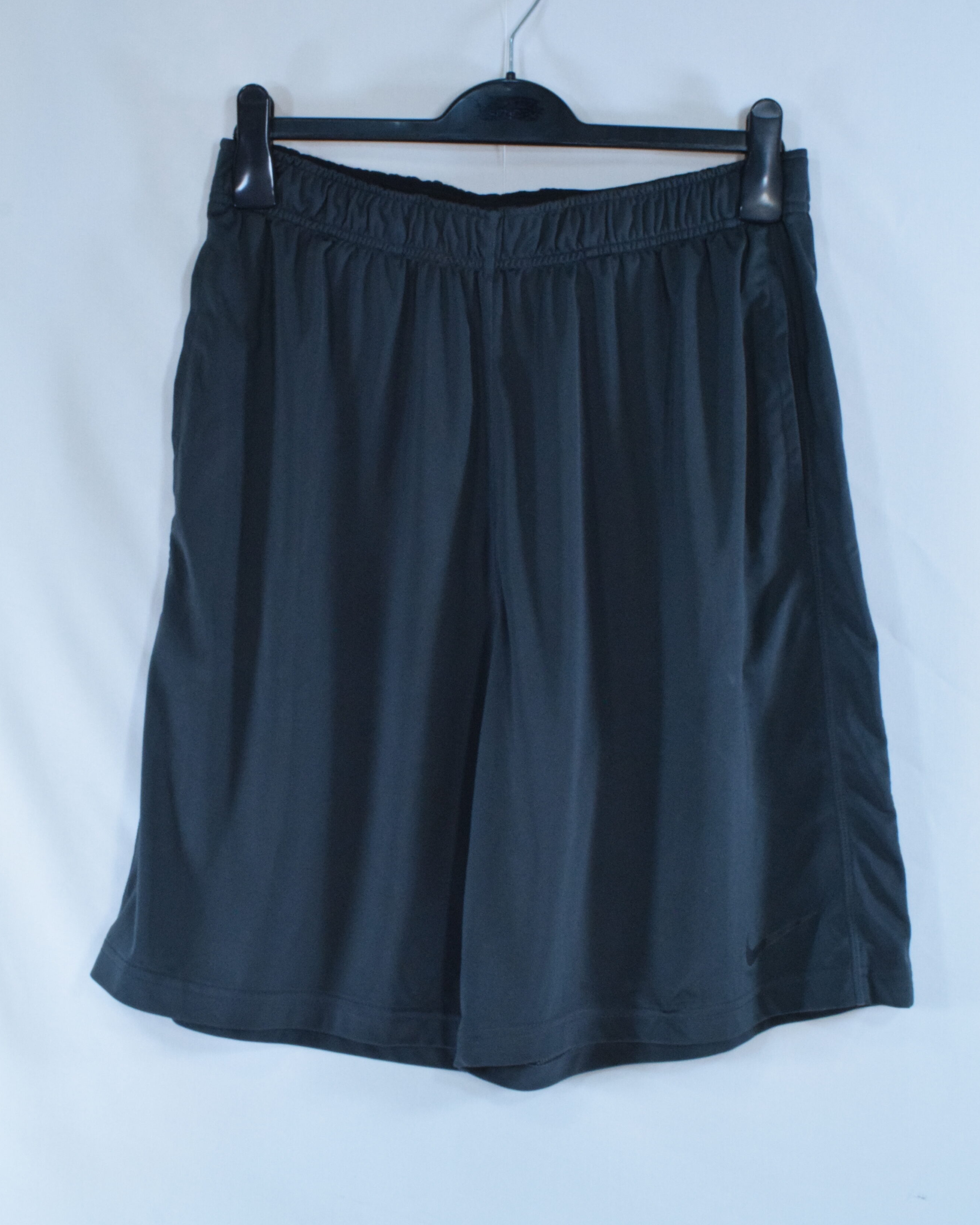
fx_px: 1797
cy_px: 533
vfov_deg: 37.6
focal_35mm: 50
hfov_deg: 30.5
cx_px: 494
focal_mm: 29
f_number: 13
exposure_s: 1/160
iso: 3200
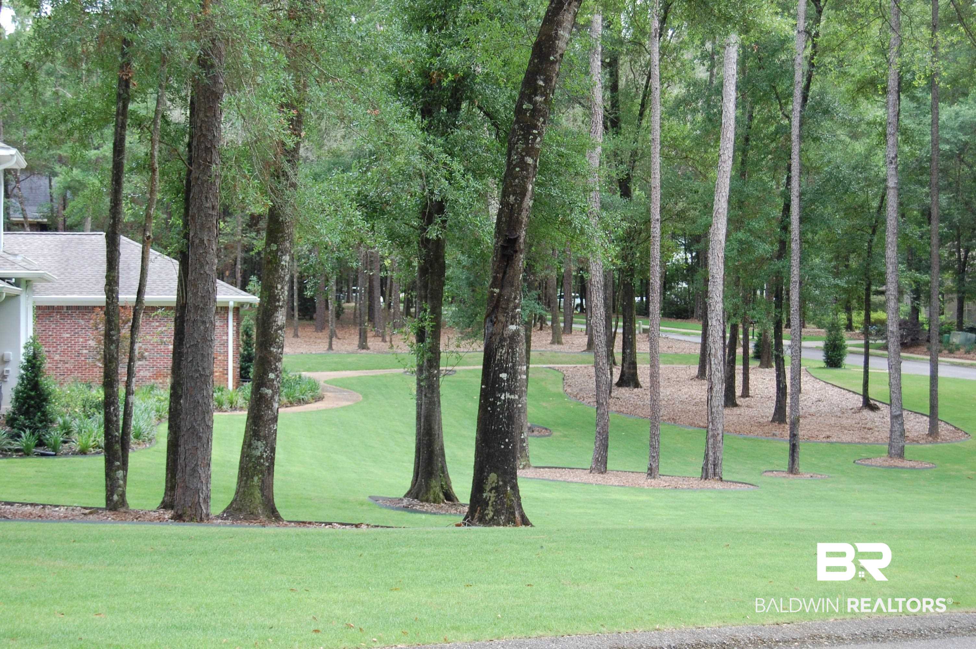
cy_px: 324
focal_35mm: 60
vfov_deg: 22.6
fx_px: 1625
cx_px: 488
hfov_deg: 33.4
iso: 360
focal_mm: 40
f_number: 5.6
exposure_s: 1/125
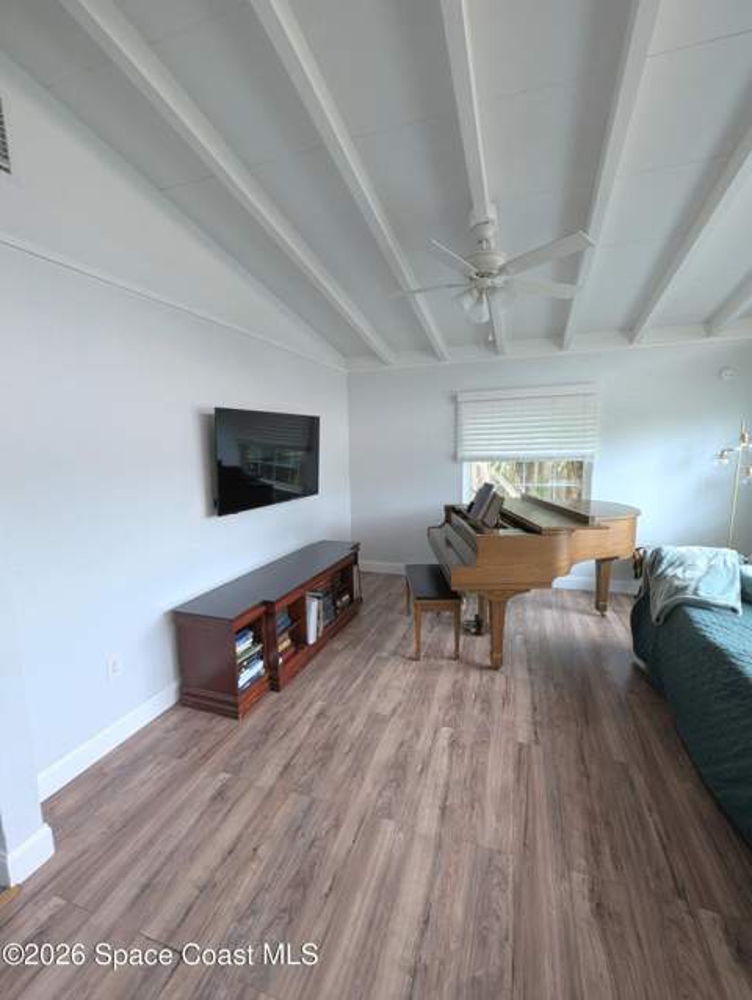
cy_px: 500
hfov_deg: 90.0
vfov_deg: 106.1
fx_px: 376
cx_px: 376
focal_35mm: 13
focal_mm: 1.95
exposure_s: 1/23.8
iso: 106
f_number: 2.2
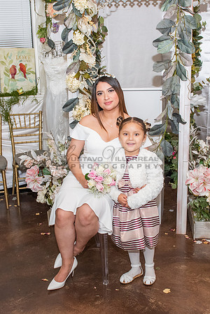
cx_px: 108
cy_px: 163
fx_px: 373
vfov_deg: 45.8
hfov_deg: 31.4
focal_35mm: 43
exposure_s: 1/125
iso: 1600
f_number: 4.5
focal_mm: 24
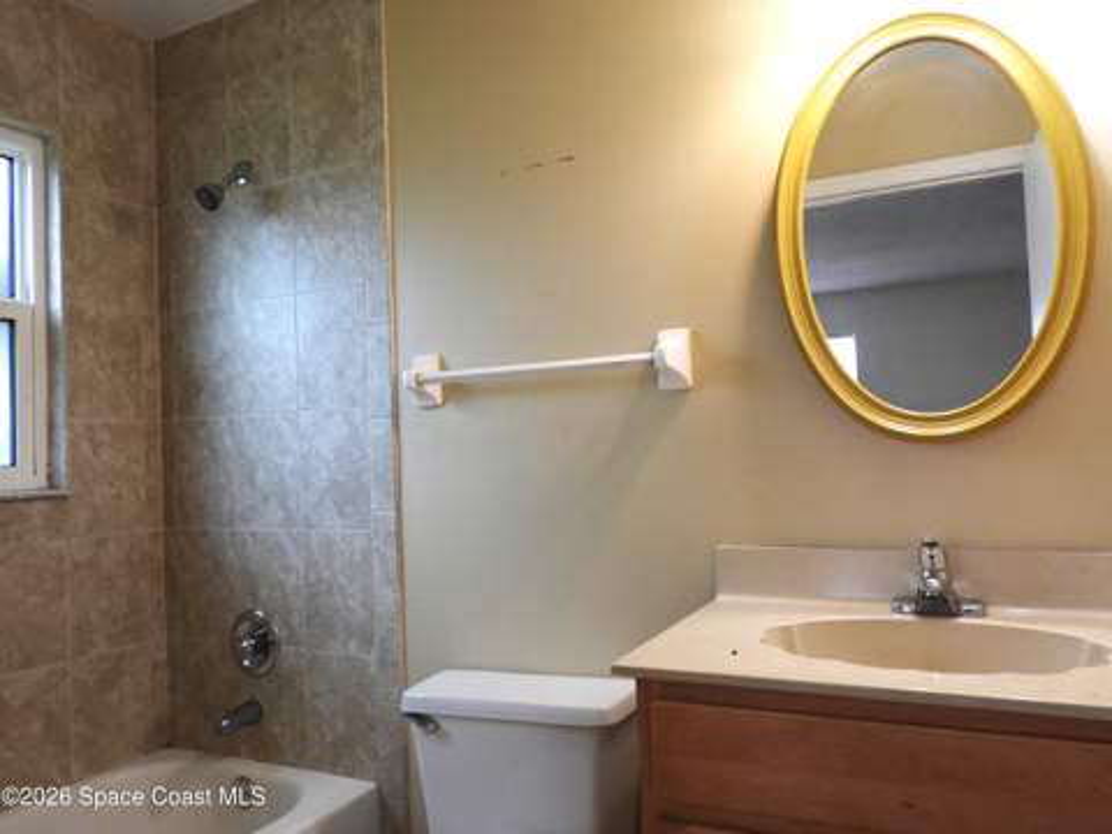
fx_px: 771
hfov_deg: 71.6
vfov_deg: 56.8
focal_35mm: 24
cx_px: 556
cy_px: 417
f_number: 3.3
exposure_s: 1/30
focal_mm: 4.3
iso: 200
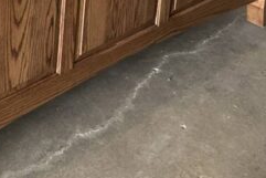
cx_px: -15
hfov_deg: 20.4
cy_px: -115
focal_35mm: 96
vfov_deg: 13.2
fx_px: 710
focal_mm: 3
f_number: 1.8
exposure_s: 1/60
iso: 40
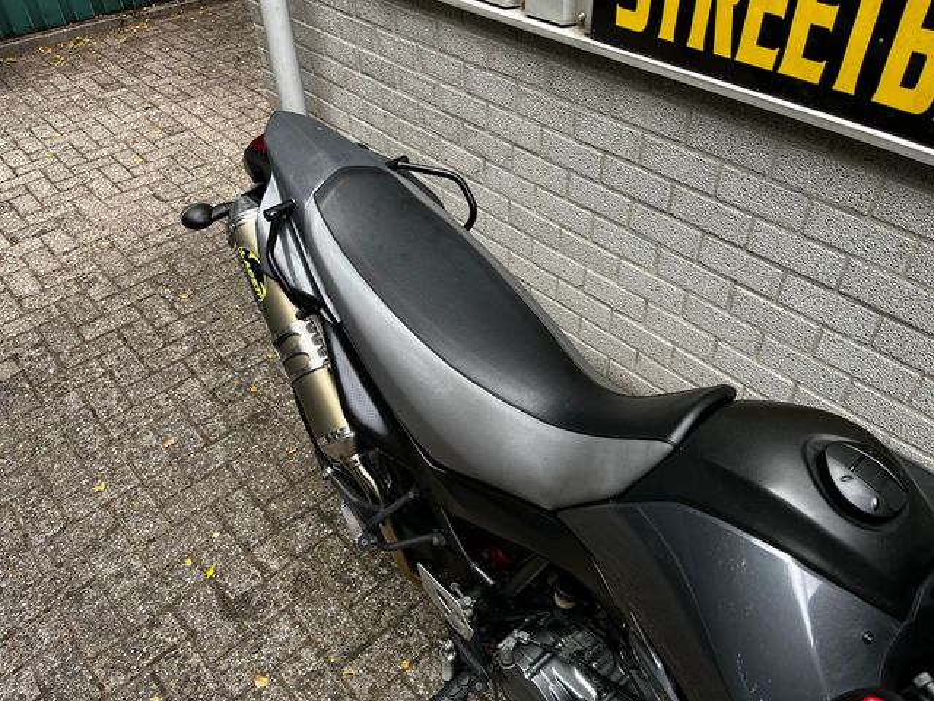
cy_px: 350
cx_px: 467
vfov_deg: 53.1
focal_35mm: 26
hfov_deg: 67.3
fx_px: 702
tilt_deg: -42.3
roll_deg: +0.7
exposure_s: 1/348
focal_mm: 5.1
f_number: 1.6
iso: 50
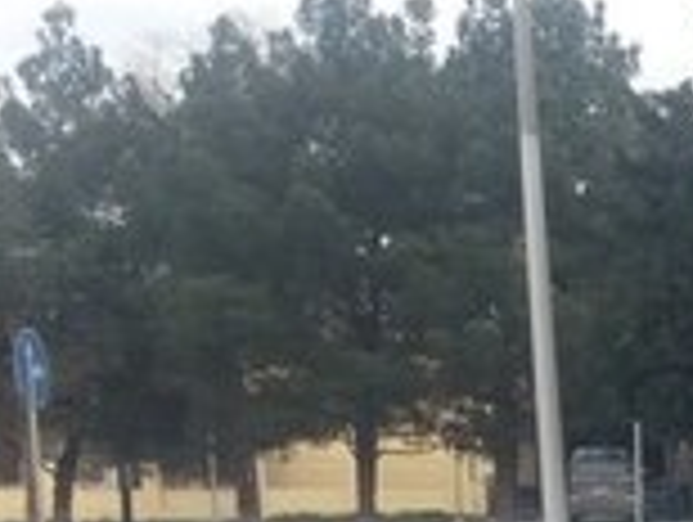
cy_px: 997
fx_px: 2406
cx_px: 796
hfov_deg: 15.9
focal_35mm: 120
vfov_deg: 11.3
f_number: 1.9
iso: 64
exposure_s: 1/262
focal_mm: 3.7
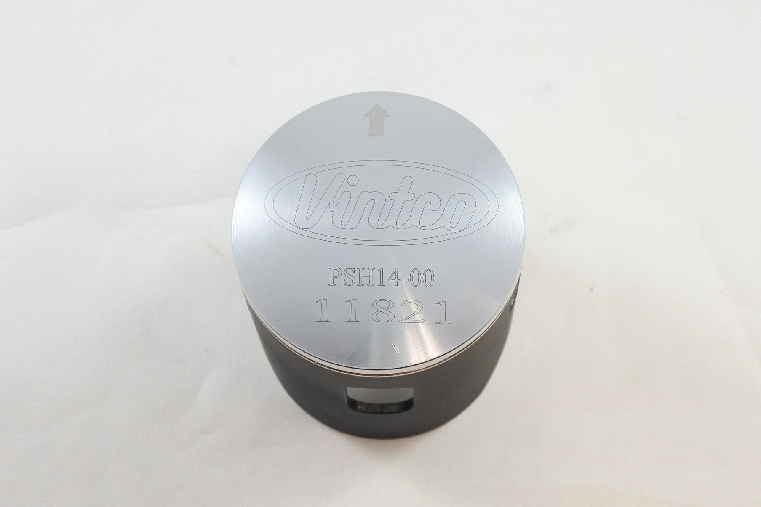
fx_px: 1036
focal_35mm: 49
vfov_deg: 27.5
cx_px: 380
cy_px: 254
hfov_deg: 40.3
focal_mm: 18.4
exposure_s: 1/125
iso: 640
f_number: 4.5
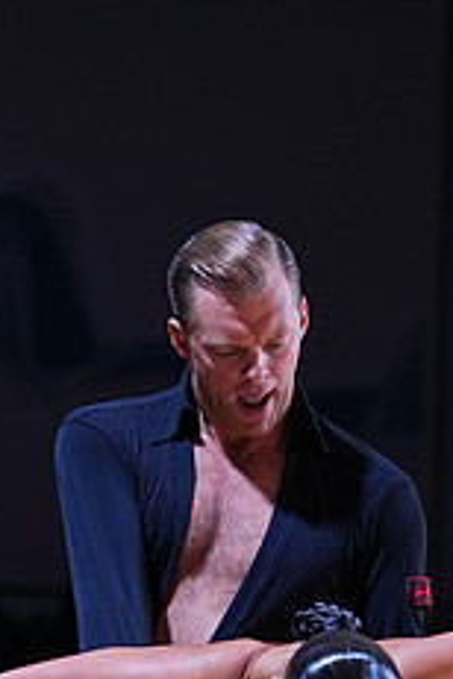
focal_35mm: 321
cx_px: 78
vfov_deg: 6.4
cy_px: 811
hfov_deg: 4.3
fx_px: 6058
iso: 1250
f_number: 4
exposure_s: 1/400
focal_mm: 128
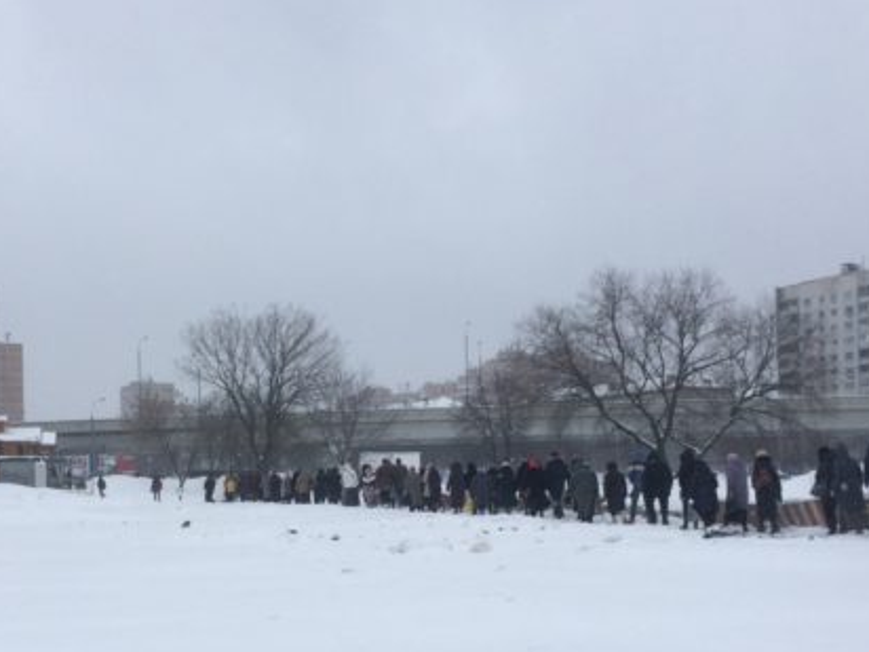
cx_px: 325
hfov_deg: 35.3
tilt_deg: -0.5
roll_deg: +1.7
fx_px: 1356
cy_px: 471
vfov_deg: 26.8
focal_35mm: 54
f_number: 2.2
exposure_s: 1/570
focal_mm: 4.15
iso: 32
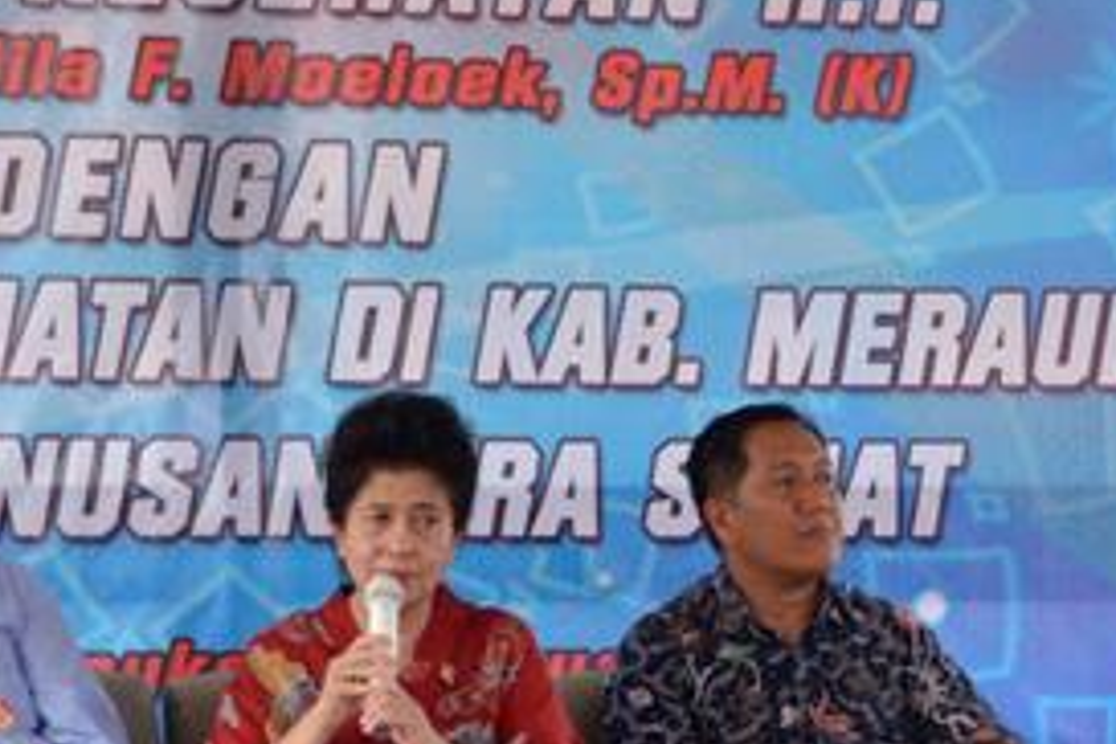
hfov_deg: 9.4
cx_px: 388
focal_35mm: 218
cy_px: 652
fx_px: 6757
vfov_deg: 6.3
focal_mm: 62
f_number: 5.6
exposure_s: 1/125
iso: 400
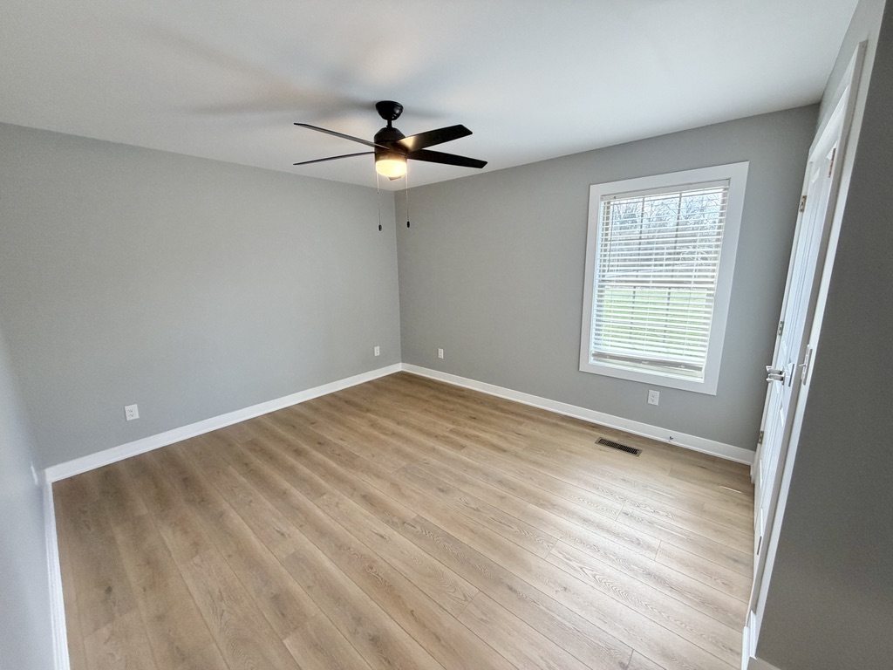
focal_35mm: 14
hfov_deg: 102.1
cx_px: 446
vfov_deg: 85.7
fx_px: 361
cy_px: 335
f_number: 2.2
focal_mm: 2.22
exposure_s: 1/120
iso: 160
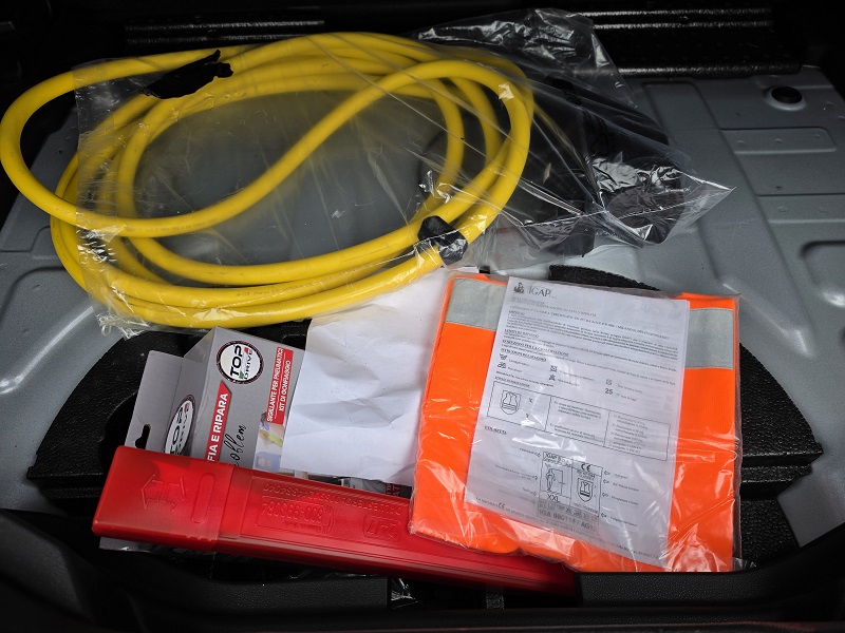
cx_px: 422
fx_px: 561
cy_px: 316
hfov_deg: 73.9
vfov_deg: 58.9
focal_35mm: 23
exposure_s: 1/180
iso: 25
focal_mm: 6.5
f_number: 1.4
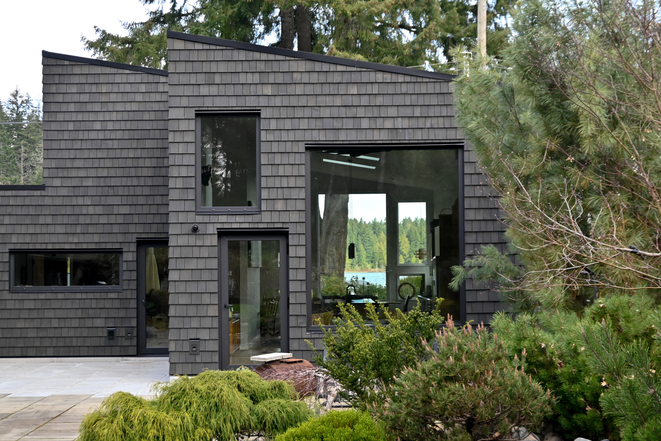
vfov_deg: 22.1
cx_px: 330
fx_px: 1129
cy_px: 220
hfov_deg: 32.6
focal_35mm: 62
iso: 280
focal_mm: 41
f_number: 5.6
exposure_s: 1/250
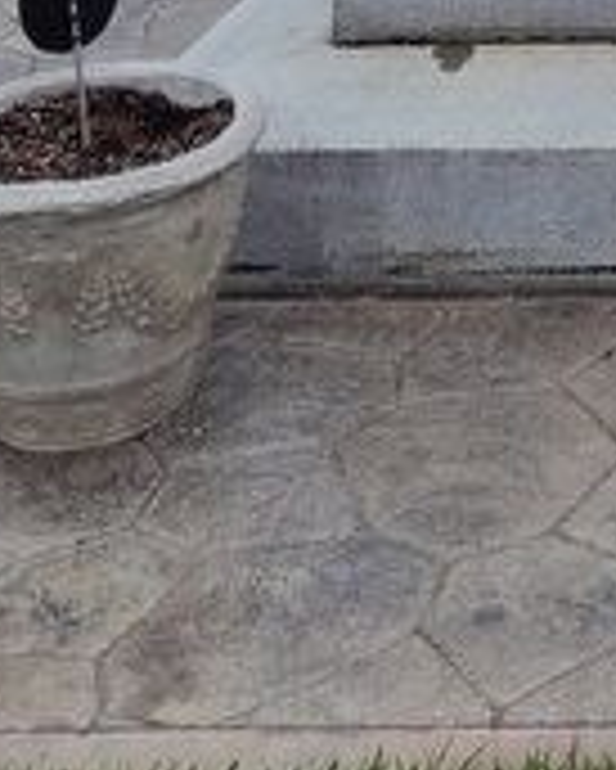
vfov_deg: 14.1
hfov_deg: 13.4
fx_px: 2391
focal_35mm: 105
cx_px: 1061
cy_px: -950
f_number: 1.8
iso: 117
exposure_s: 1/120
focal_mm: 5.56
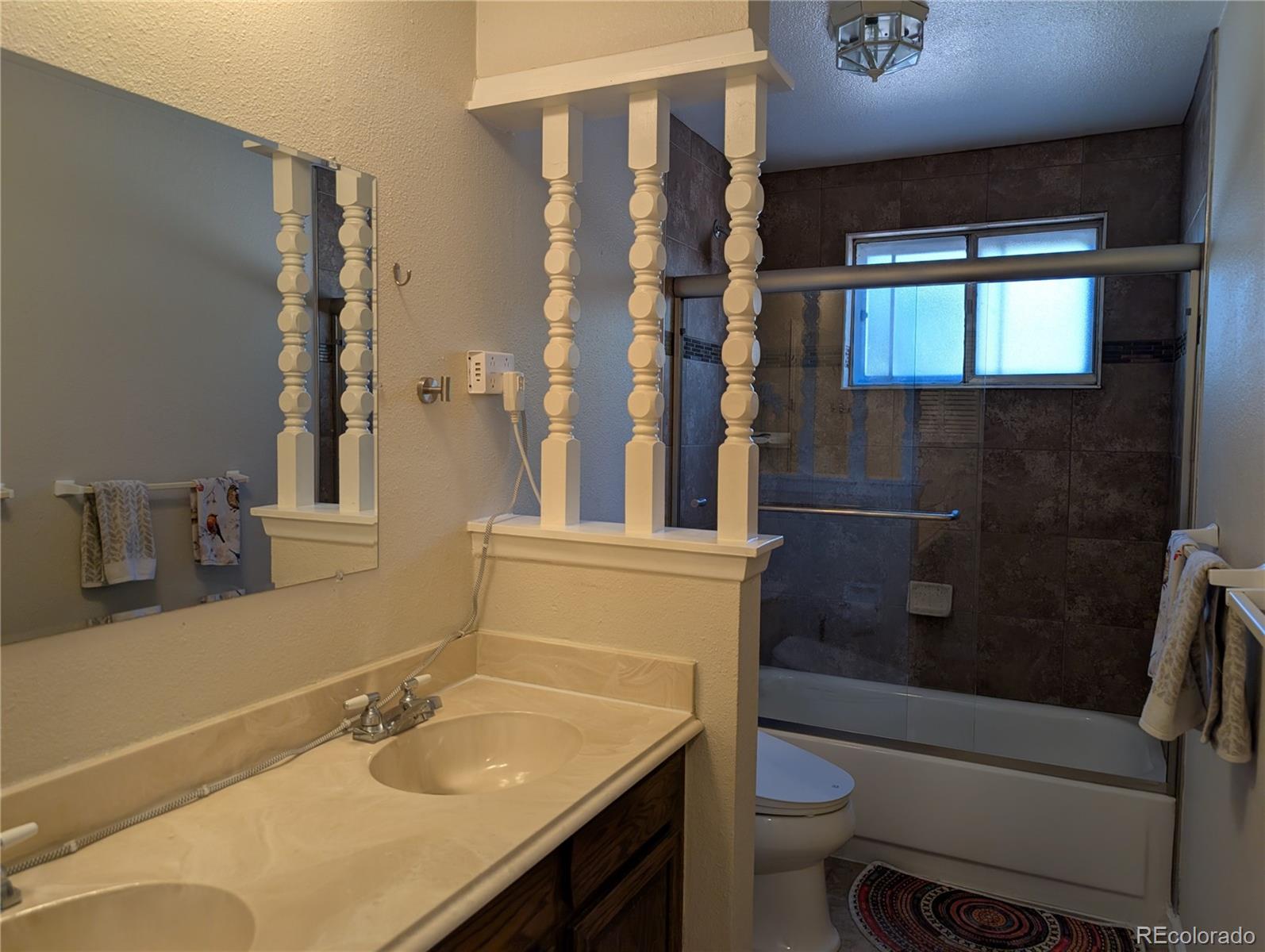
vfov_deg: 56.9
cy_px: 476
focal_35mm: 24
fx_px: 878
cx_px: 632
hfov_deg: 71.5
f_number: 1.68
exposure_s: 1/30
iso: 28
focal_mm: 6.9
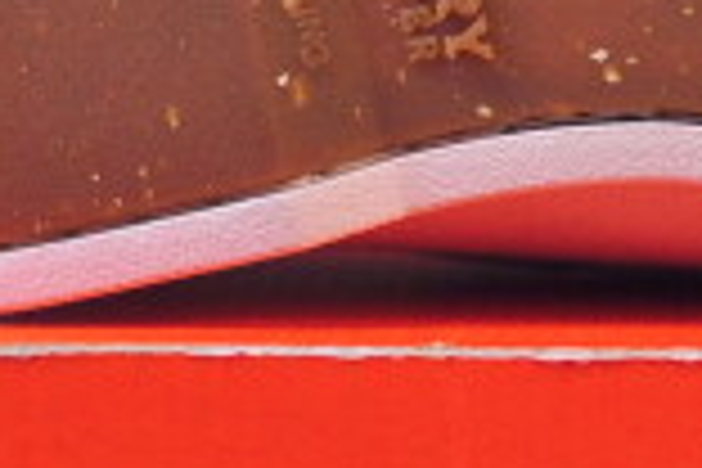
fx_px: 7487
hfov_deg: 5.4
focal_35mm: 384
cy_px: -578
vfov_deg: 3.5
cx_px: 698
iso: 250
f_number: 2.8
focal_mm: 50
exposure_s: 1/250
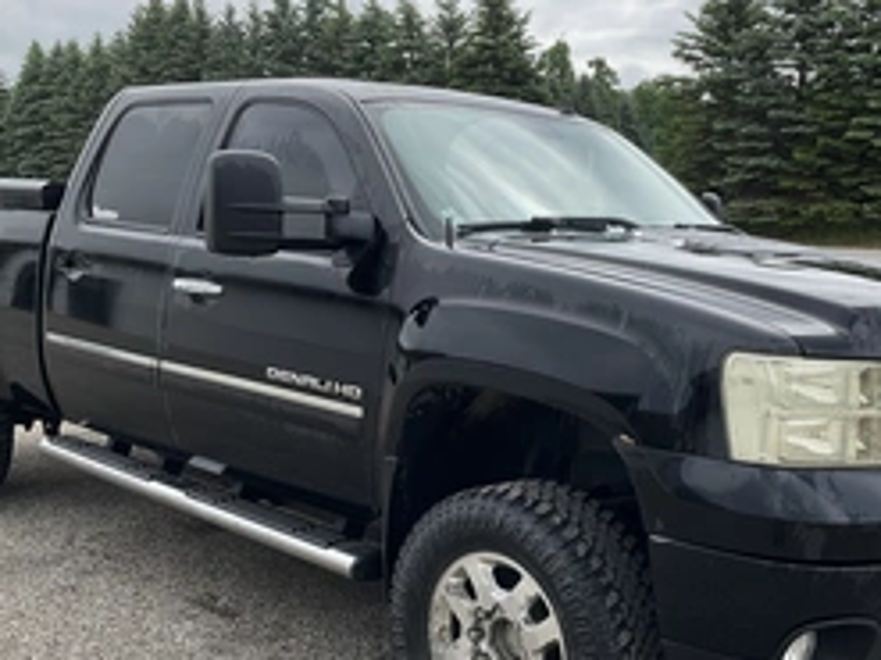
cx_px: 506
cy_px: 375
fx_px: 1196
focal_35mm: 47
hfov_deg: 40.4
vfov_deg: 30.8
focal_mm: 3
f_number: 1.8
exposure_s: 1/929
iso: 25
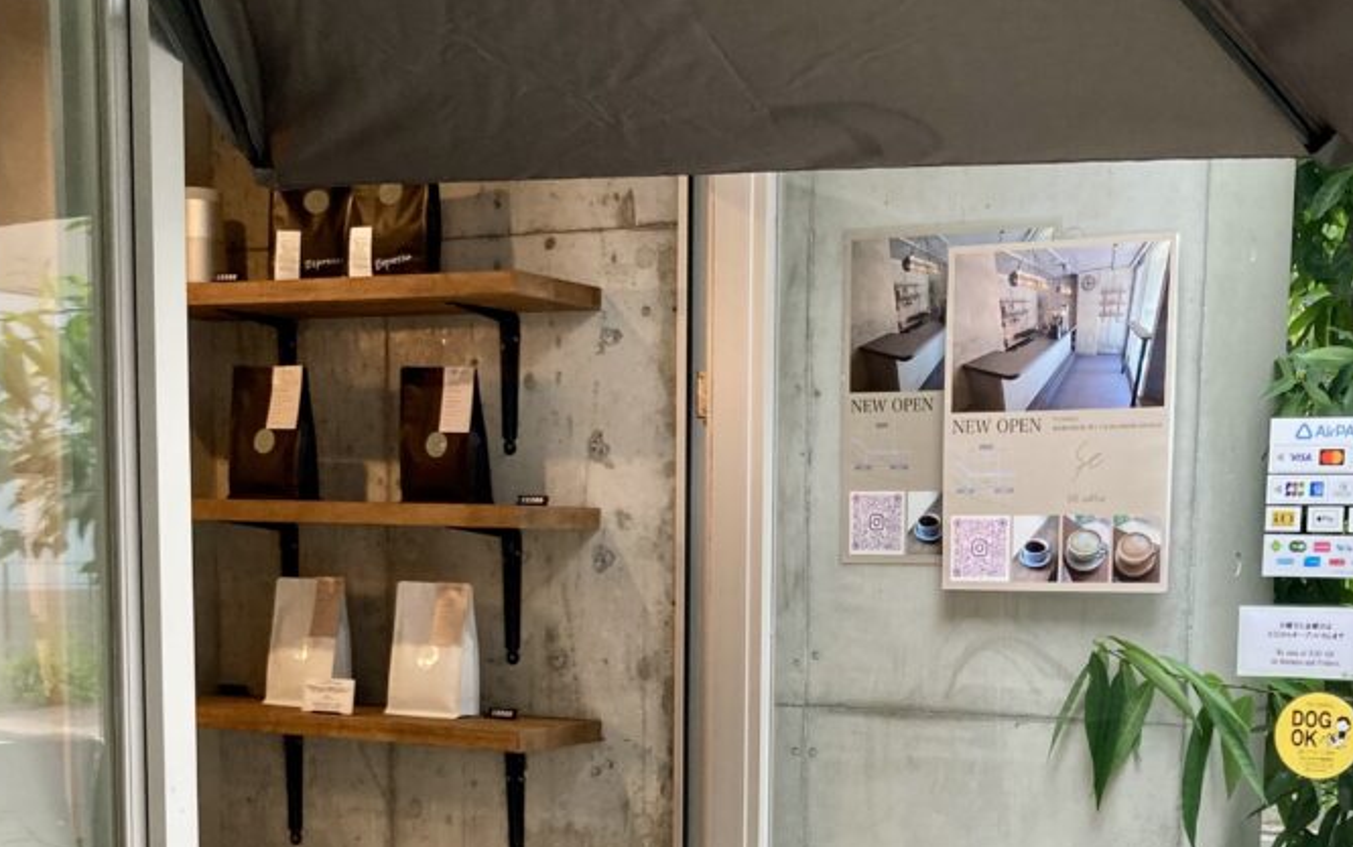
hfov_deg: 35.5
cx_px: 851
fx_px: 2103
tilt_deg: -6.8
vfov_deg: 22.0
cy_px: 827
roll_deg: -1.7
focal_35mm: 57
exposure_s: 1/100
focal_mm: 3.99
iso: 64
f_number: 1.8
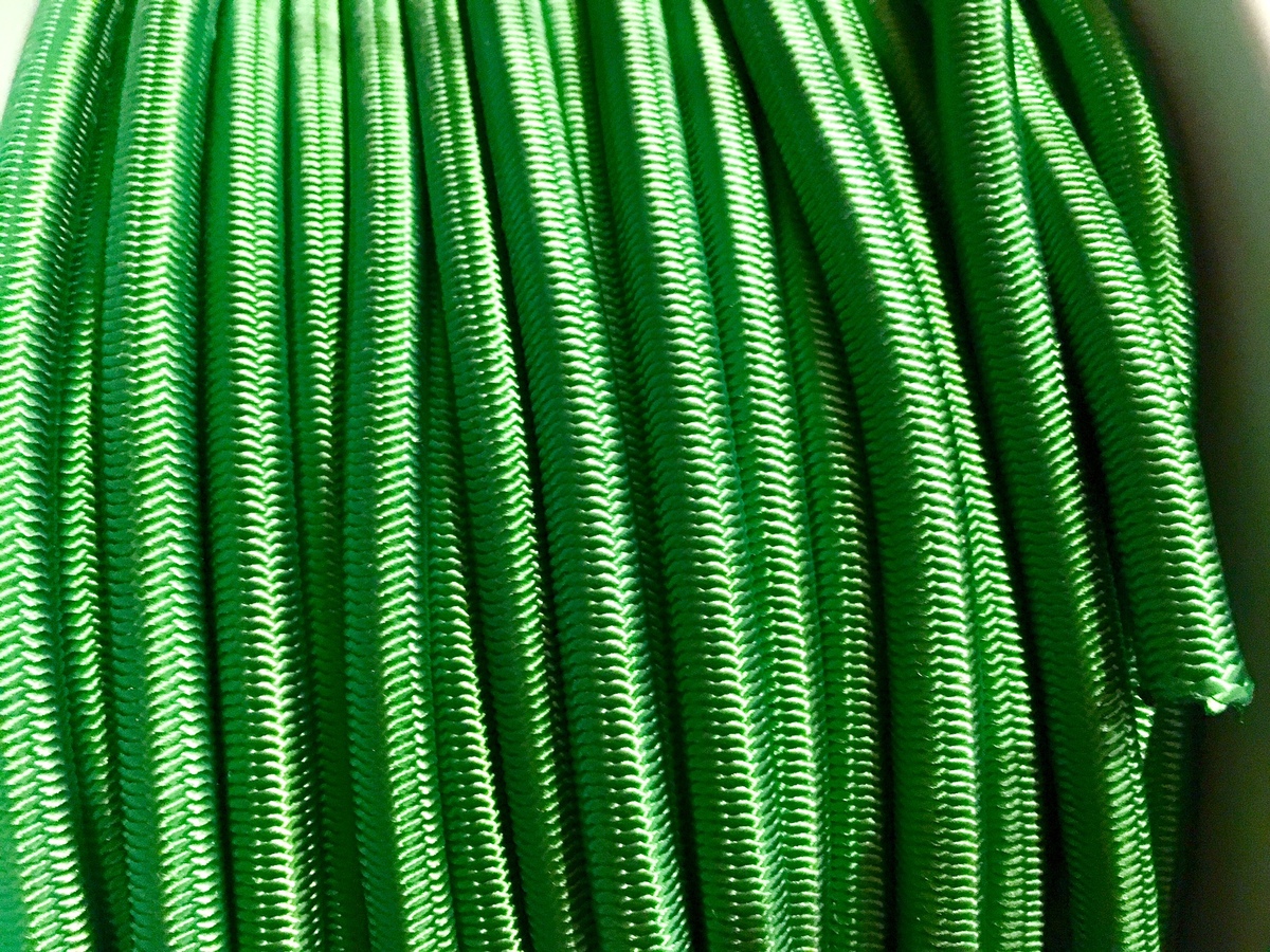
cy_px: 476
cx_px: 635
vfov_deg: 48.2
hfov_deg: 61.7
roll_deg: +2.1
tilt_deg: -29.1
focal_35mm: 29
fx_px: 1064
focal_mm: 4.15
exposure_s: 1/17
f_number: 2.2
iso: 320
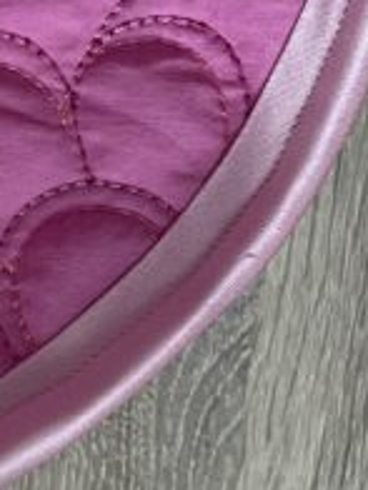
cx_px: -300
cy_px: -385
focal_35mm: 136
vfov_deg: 13.1
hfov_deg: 10.3
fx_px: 1928
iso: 125
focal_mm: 4.2
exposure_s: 1/69
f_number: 1.6
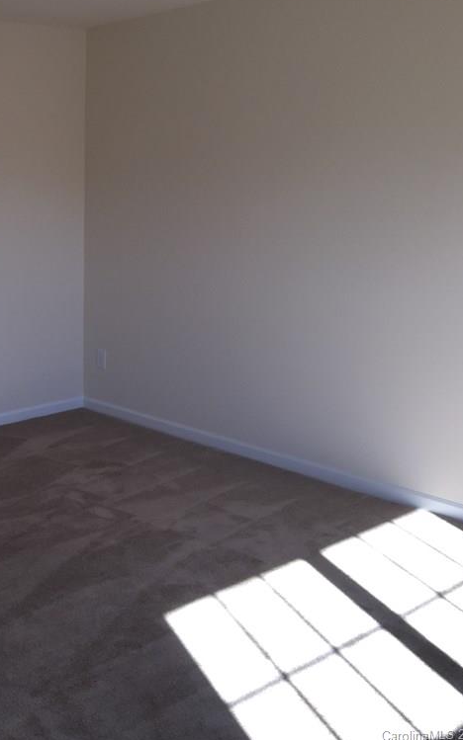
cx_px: -13
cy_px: 365
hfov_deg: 28.4
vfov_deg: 47.2
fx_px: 848
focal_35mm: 42
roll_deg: -0.4
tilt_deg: -10.7
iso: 32
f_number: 2.2
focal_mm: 4.15
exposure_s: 1/198
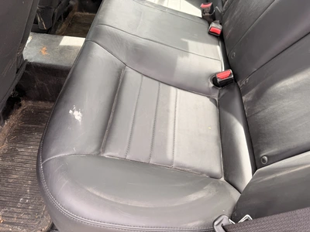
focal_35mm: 24
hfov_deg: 71.6
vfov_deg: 56.8
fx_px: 215
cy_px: 116
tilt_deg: -51.5
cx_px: 155
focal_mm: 6.76
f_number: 1.78
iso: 64
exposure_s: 1/178
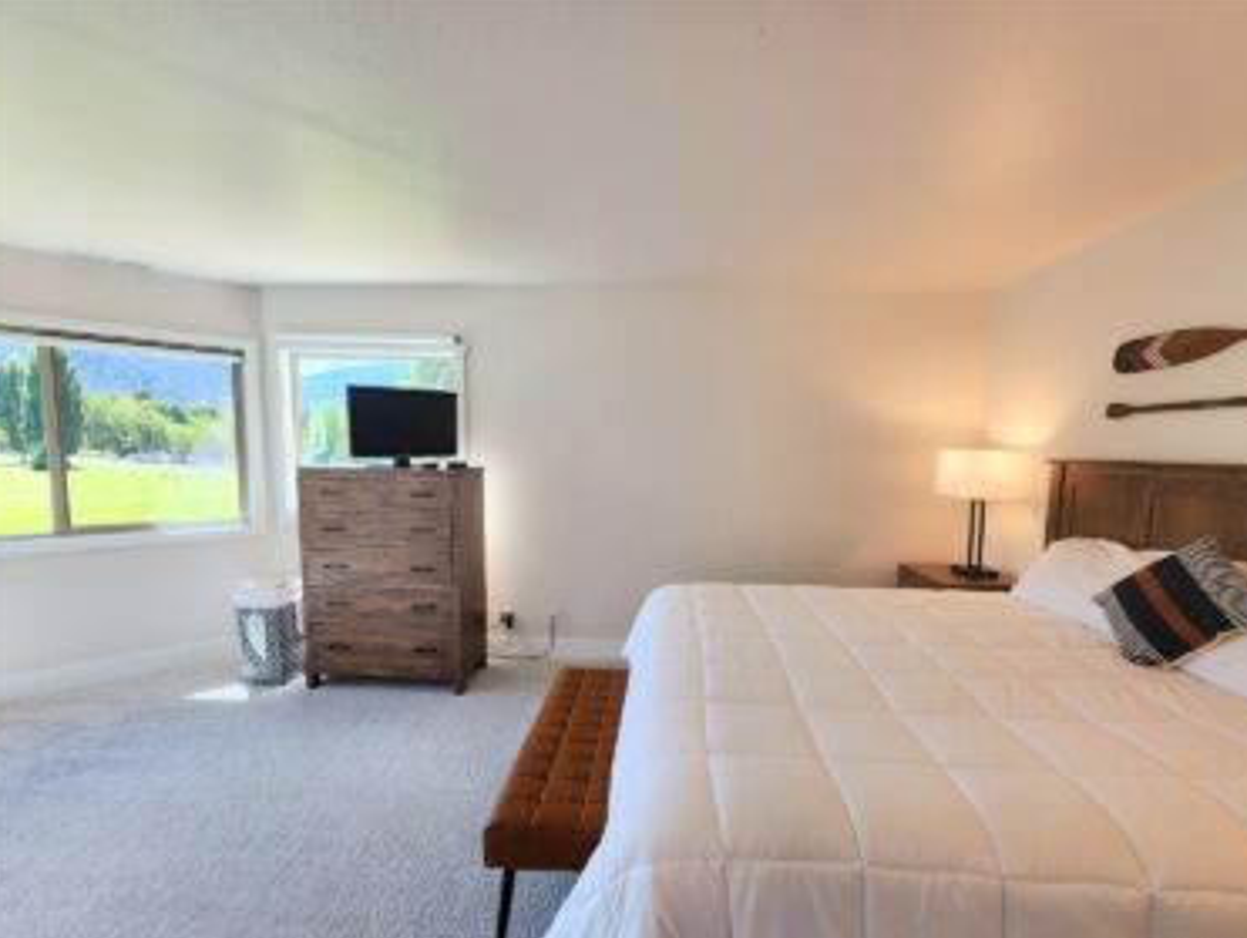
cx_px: 652
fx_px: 505
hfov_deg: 101.9
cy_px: 501
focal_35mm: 14
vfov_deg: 85.6
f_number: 2.2
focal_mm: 2.2
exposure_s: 1/120
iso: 64
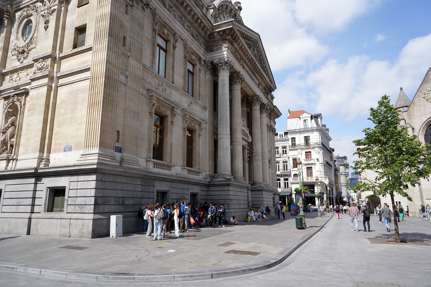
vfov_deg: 53.1
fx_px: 287
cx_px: 216
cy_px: 144
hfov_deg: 73.7
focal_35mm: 24
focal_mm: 24
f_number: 13
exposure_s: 1/100
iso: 100
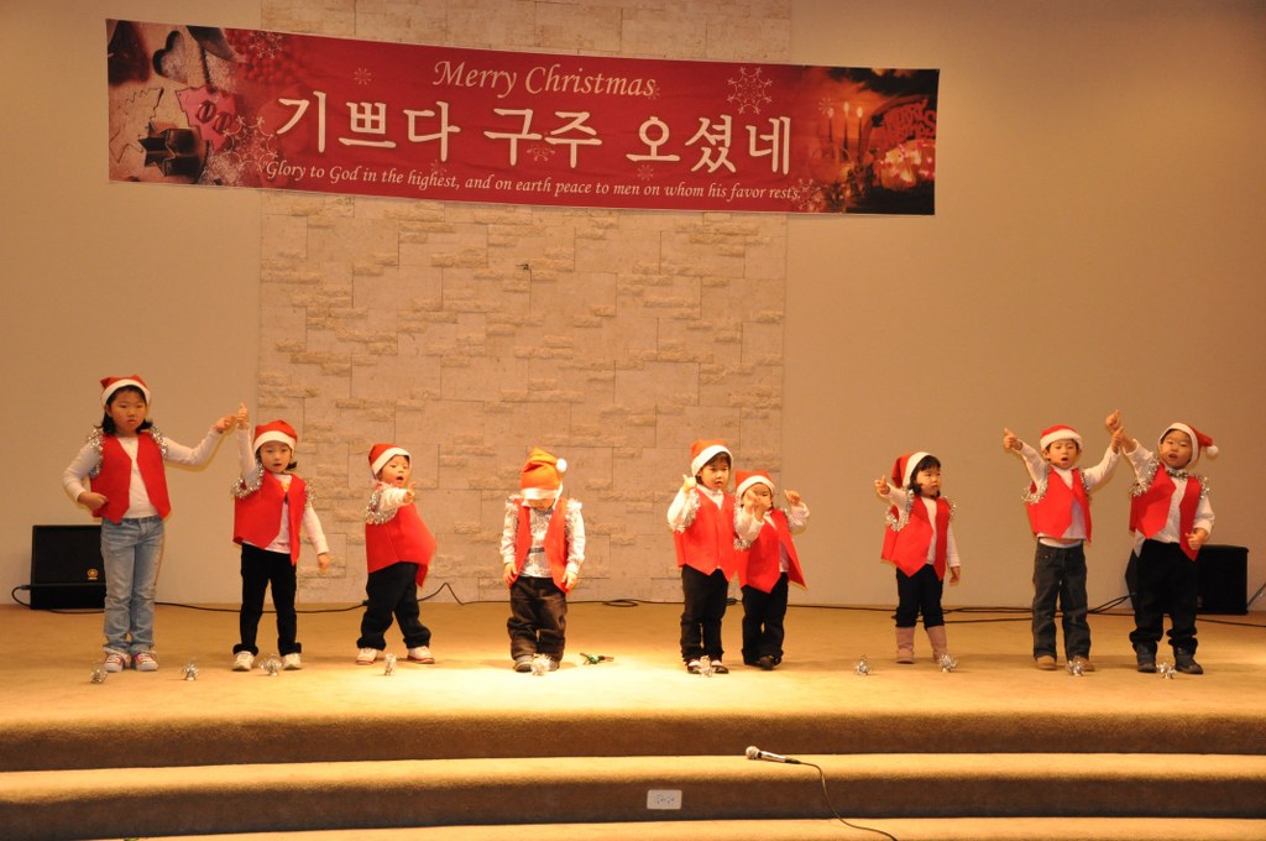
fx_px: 2002
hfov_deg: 35.1
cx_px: 633
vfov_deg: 23.7
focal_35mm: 57
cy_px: 420
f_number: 4.5
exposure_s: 1/60
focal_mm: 38
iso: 1600
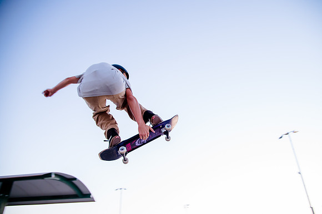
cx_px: 173
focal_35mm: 26
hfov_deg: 69.6
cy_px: 115
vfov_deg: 49.7
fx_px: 231
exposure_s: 1/160
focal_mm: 24
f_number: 4
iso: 1250
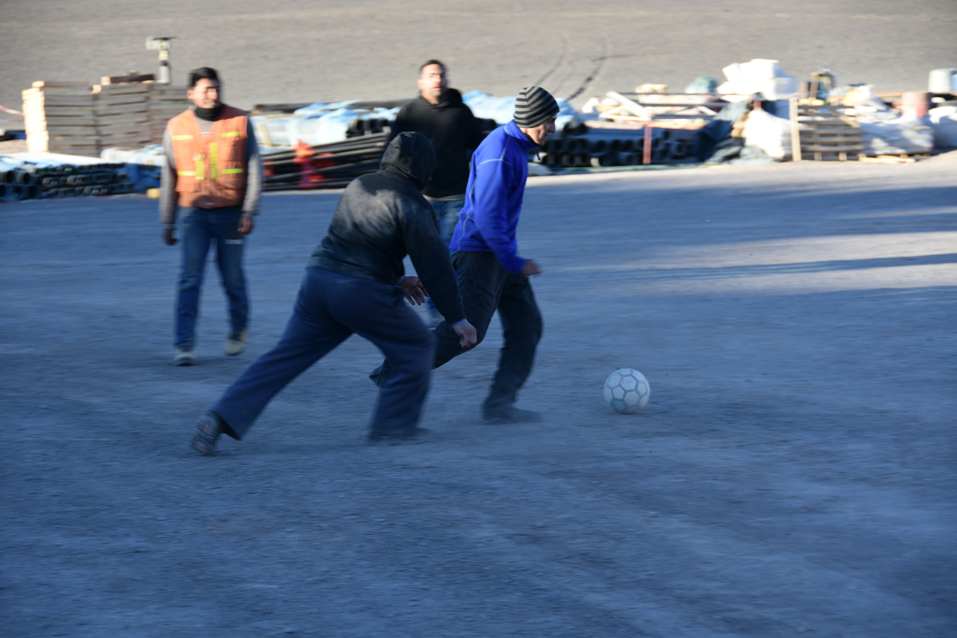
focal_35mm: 123
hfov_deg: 16.7
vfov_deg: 11.1
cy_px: 319
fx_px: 3269
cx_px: 478
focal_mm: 82
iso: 100
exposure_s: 1/125
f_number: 5
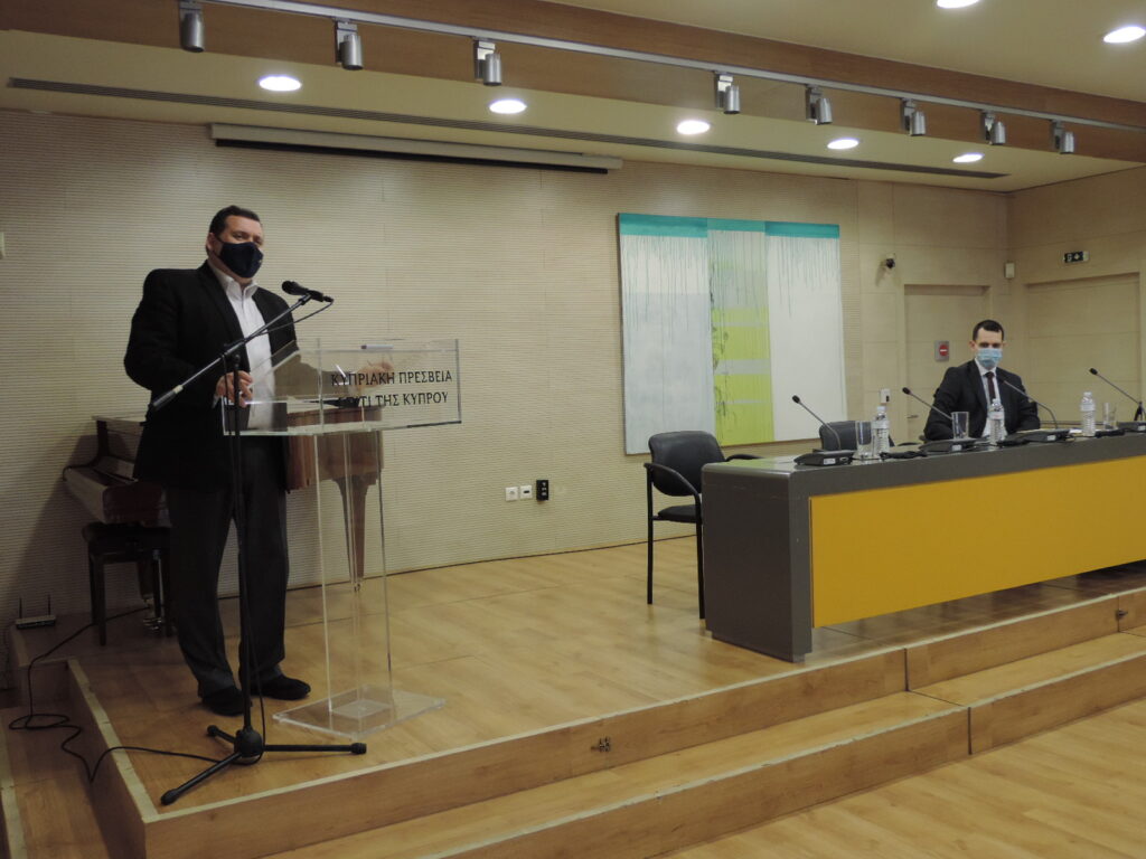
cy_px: 430
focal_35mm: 33
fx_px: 1093
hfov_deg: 55.4
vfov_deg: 42.9
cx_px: 573
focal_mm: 5.8
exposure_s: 1/40
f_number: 3.2
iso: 400
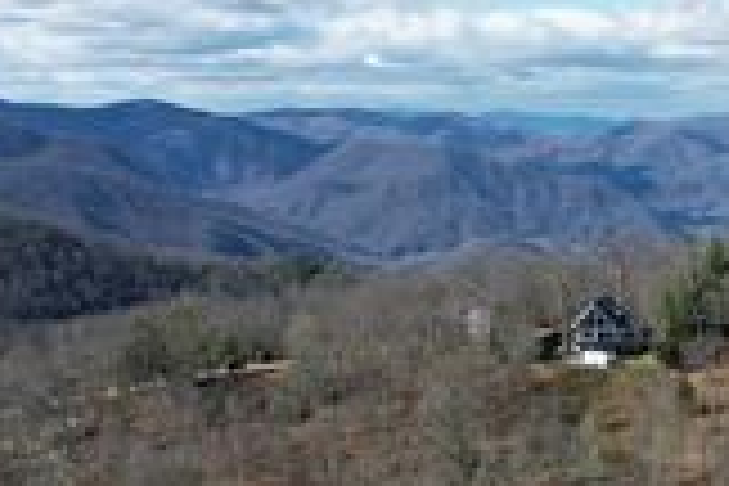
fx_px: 1377
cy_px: 272
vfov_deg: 20.0
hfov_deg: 28.3
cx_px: 680
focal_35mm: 68
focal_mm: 8.38
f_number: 2.8
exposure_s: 1/2000
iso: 200
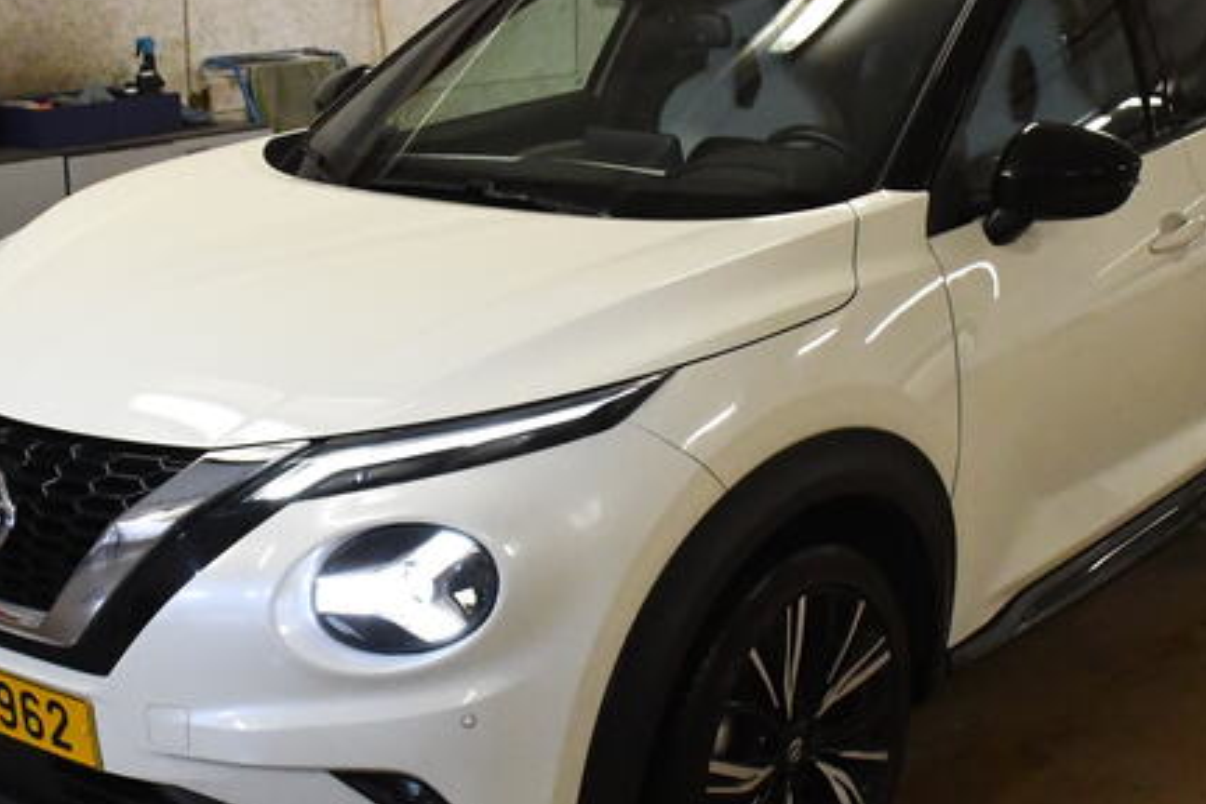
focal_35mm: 60
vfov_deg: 22.6
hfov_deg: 33.3
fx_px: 2010
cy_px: 424
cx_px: 709
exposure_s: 1/250
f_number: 8
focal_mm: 18
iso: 10000
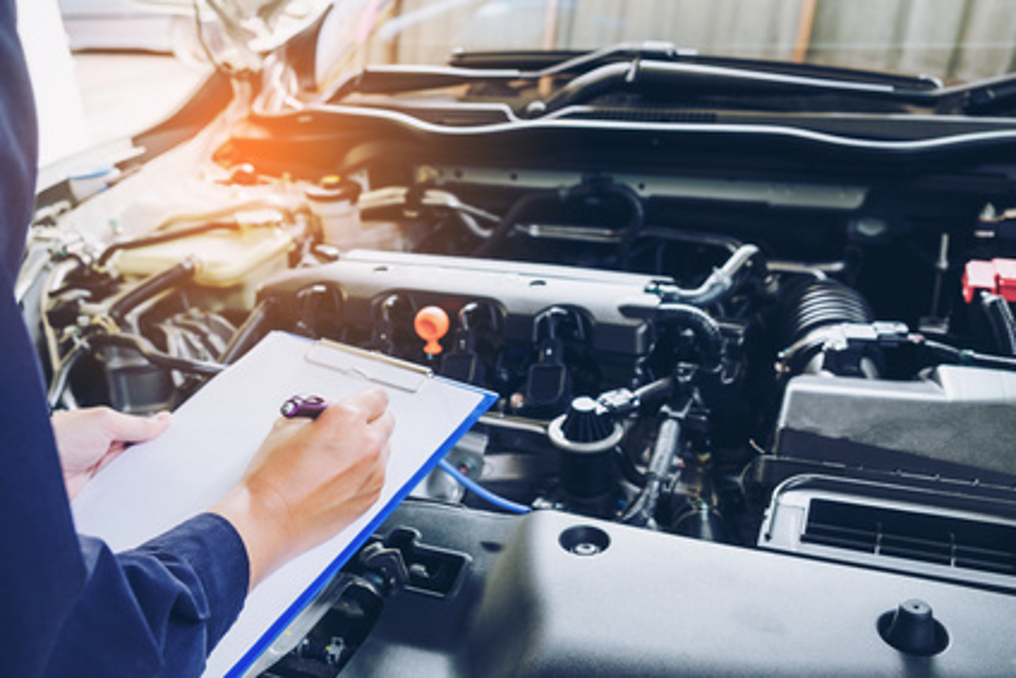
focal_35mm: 33
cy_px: 339
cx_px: 508
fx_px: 932
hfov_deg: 57.2
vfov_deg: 40.0
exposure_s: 1/40
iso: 200
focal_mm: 22.3
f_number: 4.5
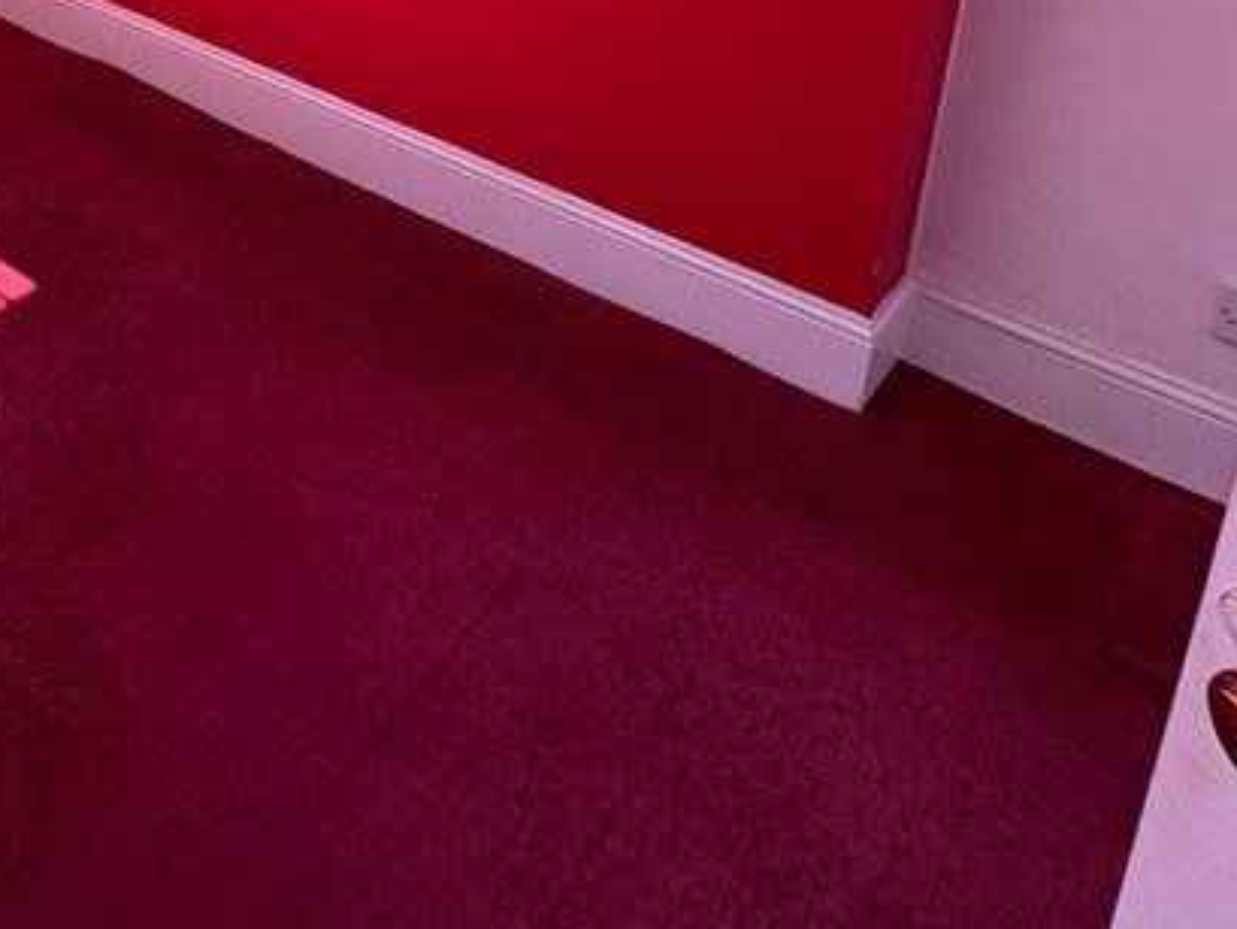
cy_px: -256
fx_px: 1358
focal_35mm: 38
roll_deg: +0.7
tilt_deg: -13.3
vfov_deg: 30.4
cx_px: -82
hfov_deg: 40.7
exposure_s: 1/163
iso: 64
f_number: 2.2
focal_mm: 2.22
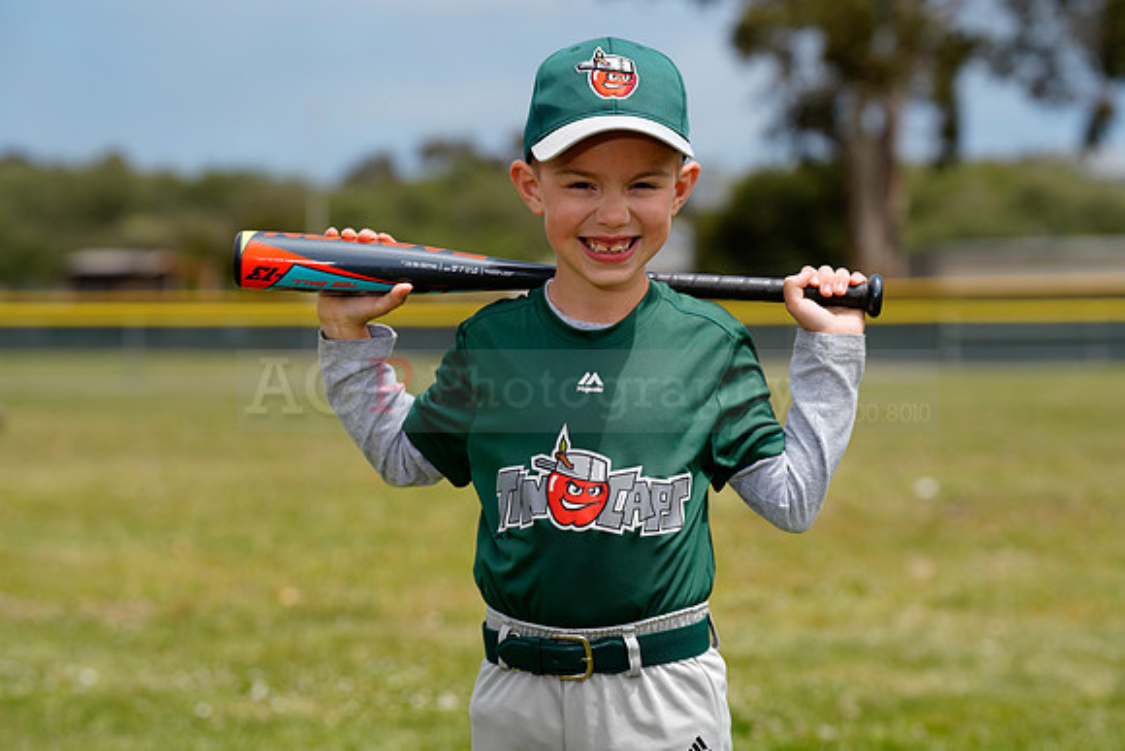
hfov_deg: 16.8
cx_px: 562
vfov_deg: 11.2
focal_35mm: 122
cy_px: 376
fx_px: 3813
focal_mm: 122
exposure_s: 1/400
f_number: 5
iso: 50
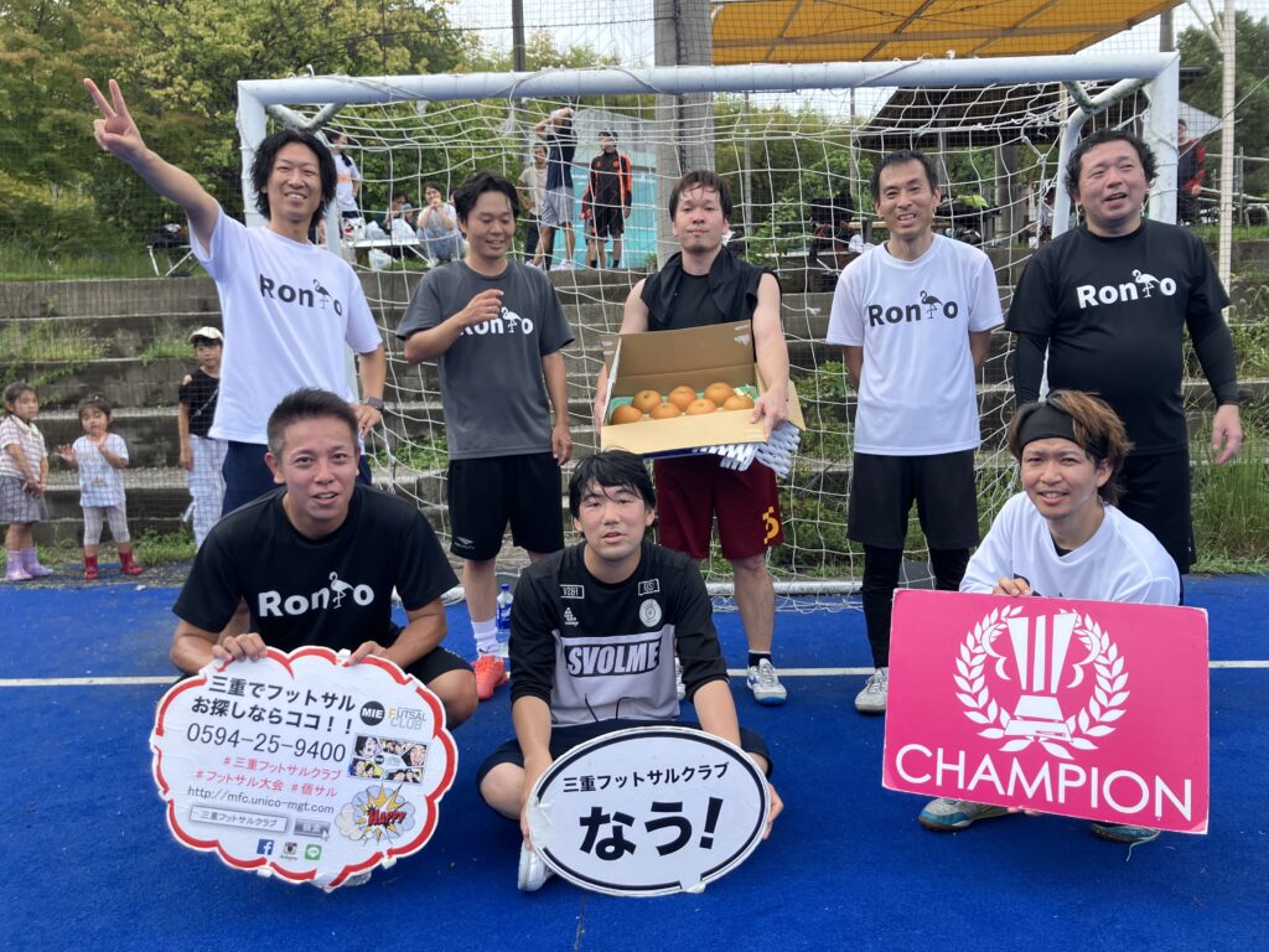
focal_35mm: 28
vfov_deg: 49.7
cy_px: 476
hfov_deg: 63.4
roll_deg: +0.9
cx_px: 634
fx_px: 1026
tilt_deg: -5.3
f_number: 1.8
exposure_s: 1/360
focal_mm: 3.99
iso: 32
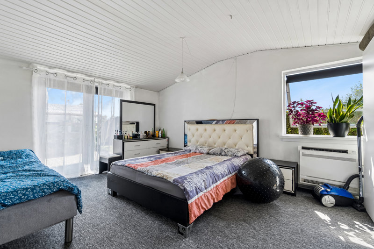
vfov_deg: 77.3
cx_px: 187
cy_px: 124
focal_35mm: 15
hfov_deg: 100.4
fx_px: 156
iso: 200
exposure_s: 1/30
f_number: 8
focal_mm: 10
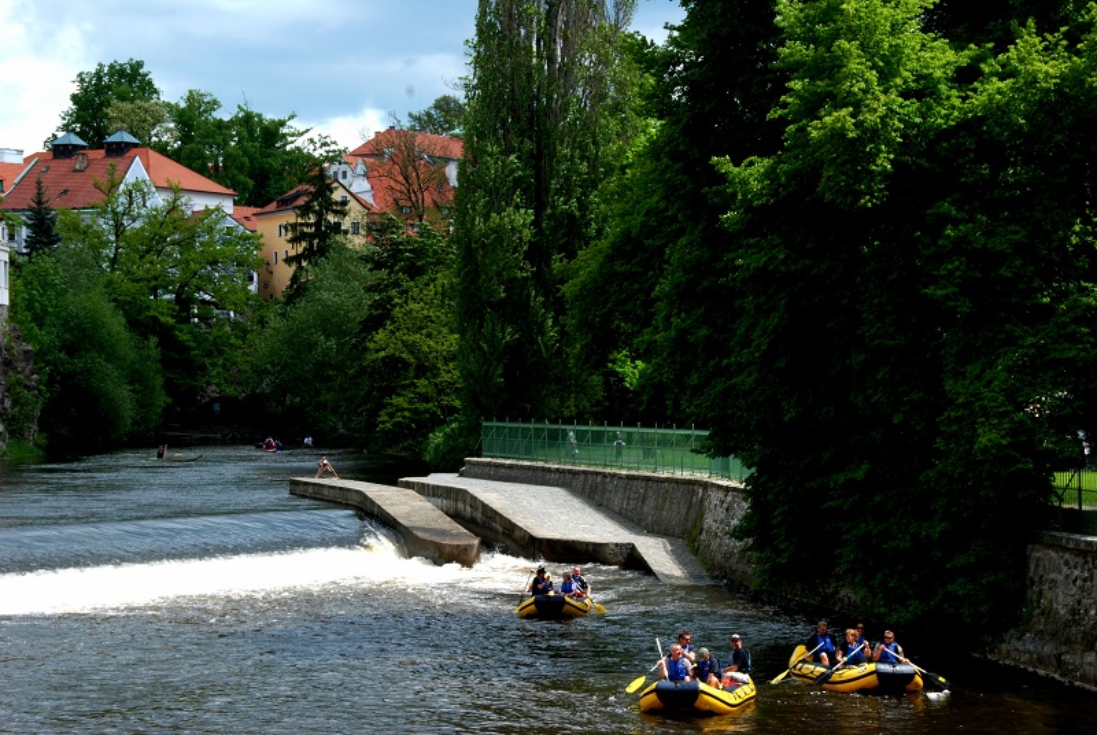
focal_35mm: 93
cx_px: 548
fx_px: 2838
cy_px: 368
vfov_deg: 14.8
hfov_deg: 21.9
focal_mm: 62
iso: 100
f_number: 16
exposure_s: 1/40
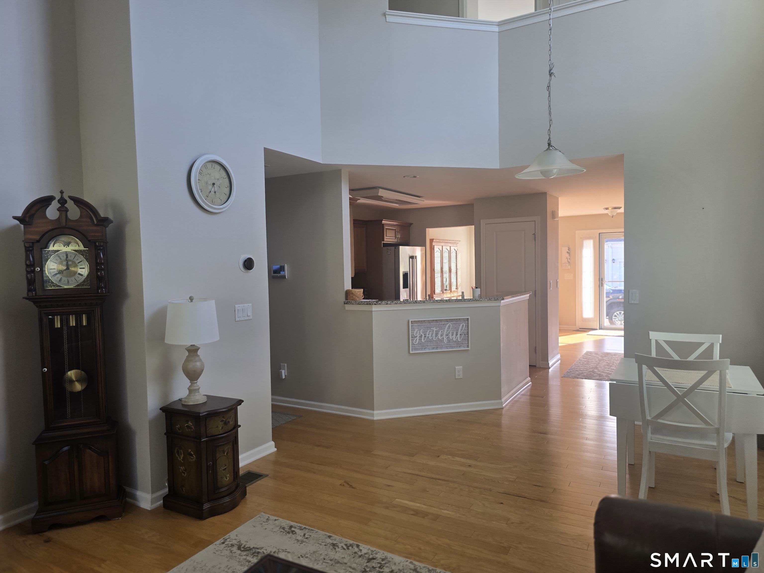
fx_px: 508
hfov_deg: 73.9
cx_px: 382
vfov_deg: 58.9
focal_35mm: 23
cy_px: 286
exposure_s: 1/120
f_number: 1.7
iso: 50
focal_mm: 6.3
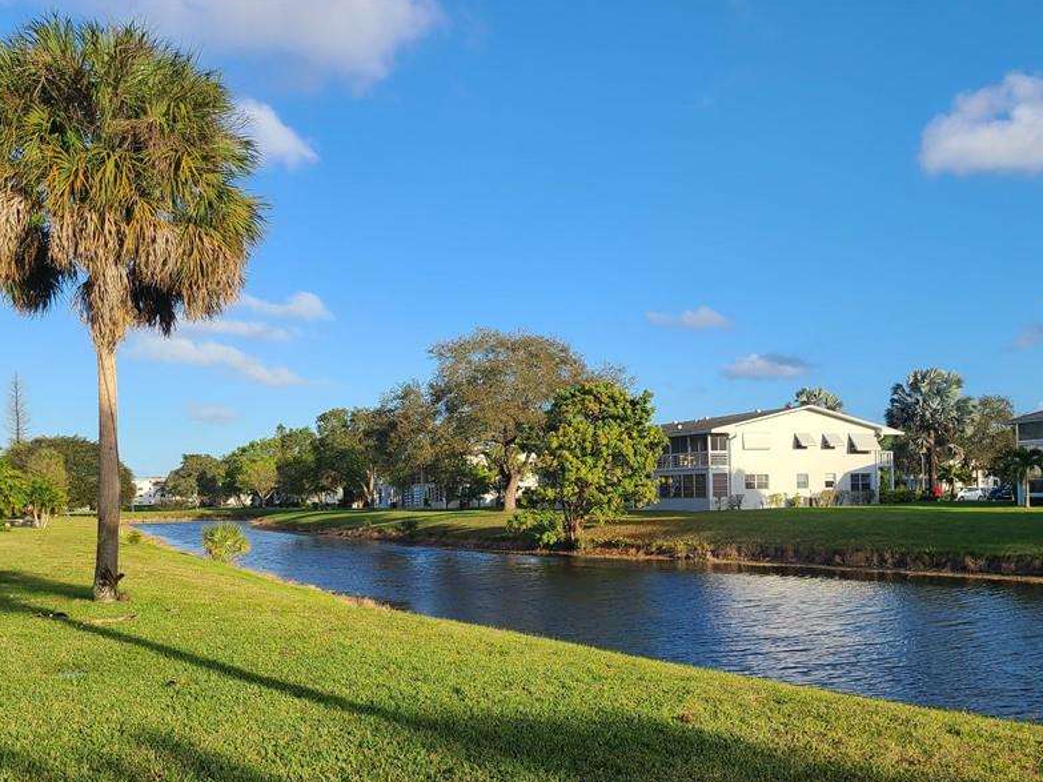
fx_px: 1024
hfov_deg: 53.8
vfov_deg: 41.5
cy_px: 481
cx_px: 586
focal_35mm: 34
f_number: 1.8
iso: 40
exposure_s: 1/1610
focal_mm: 5.4
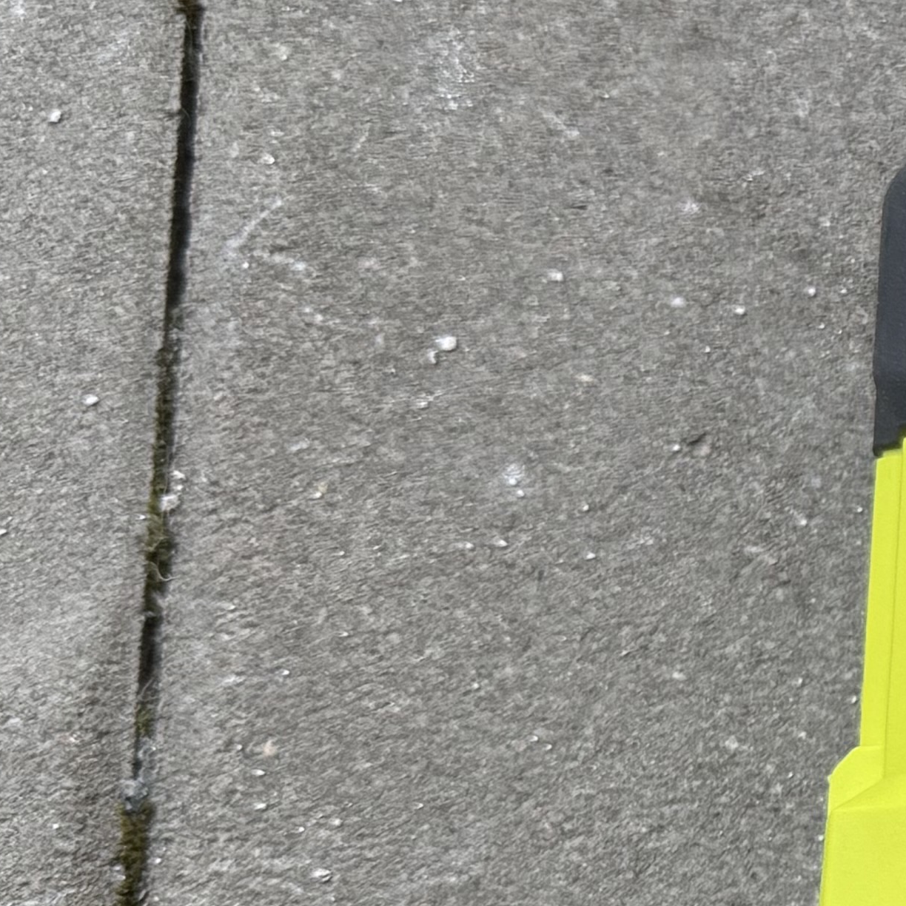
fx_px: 2932
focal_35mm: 99
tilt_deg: -84.6
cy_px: 774
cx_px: 1761
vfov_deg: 17.4
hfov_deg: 14.7
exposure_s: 1/952
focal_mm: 6.76
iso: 80
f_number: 1.78
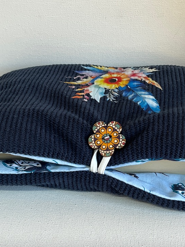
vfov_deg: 36.8
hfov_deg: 28.5
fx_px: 363
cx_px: 101
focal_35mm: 51
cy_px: 180
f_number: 1.8
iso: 32
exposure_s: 1/100
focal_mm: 3
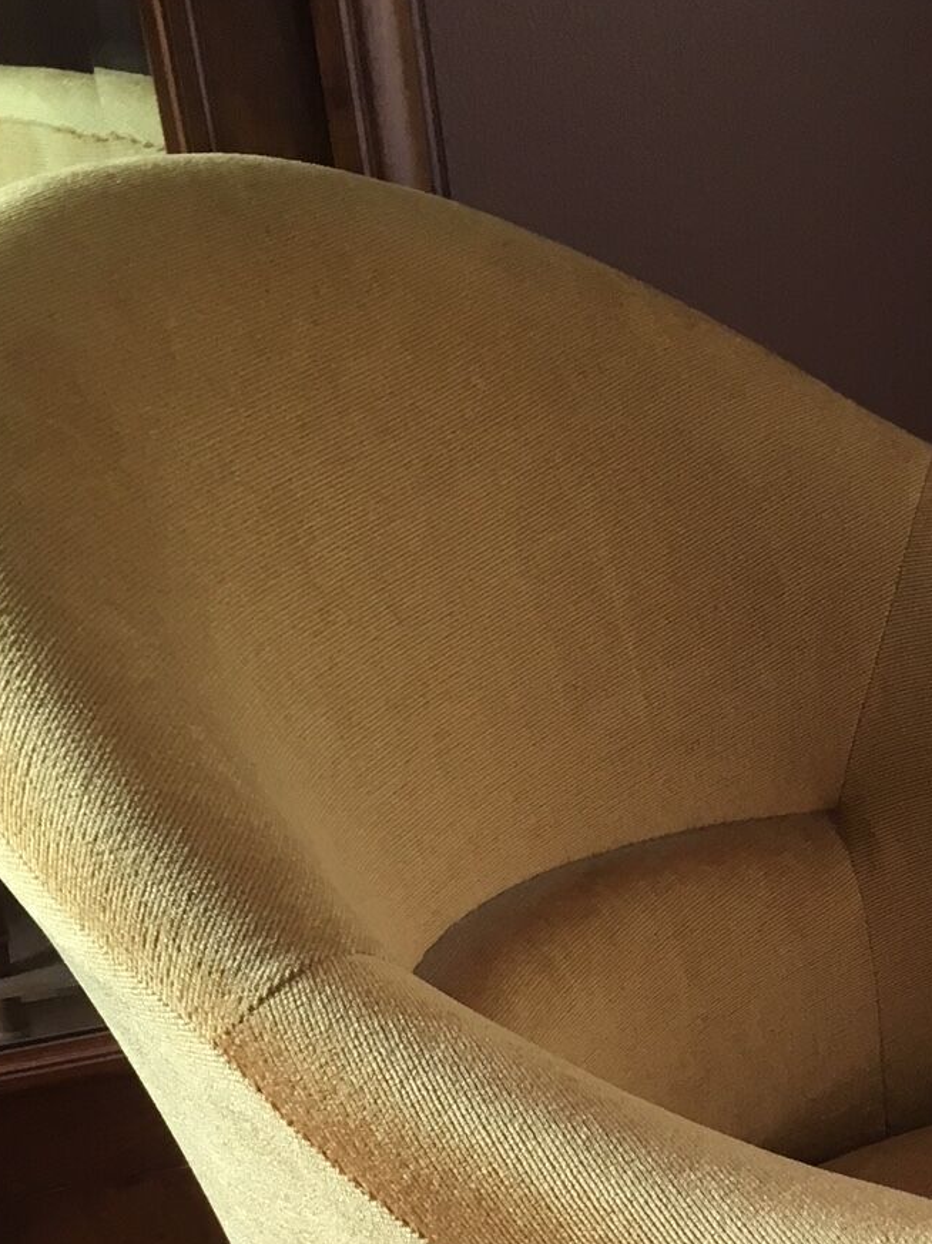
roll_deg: +5.3
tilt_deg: -34.0
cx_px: 829
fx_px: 2407
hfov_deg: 21.5
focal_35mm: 67
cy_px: 1282
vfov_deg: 27.1
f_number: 2.2
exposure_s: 1/33
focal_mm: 4.15
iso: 64
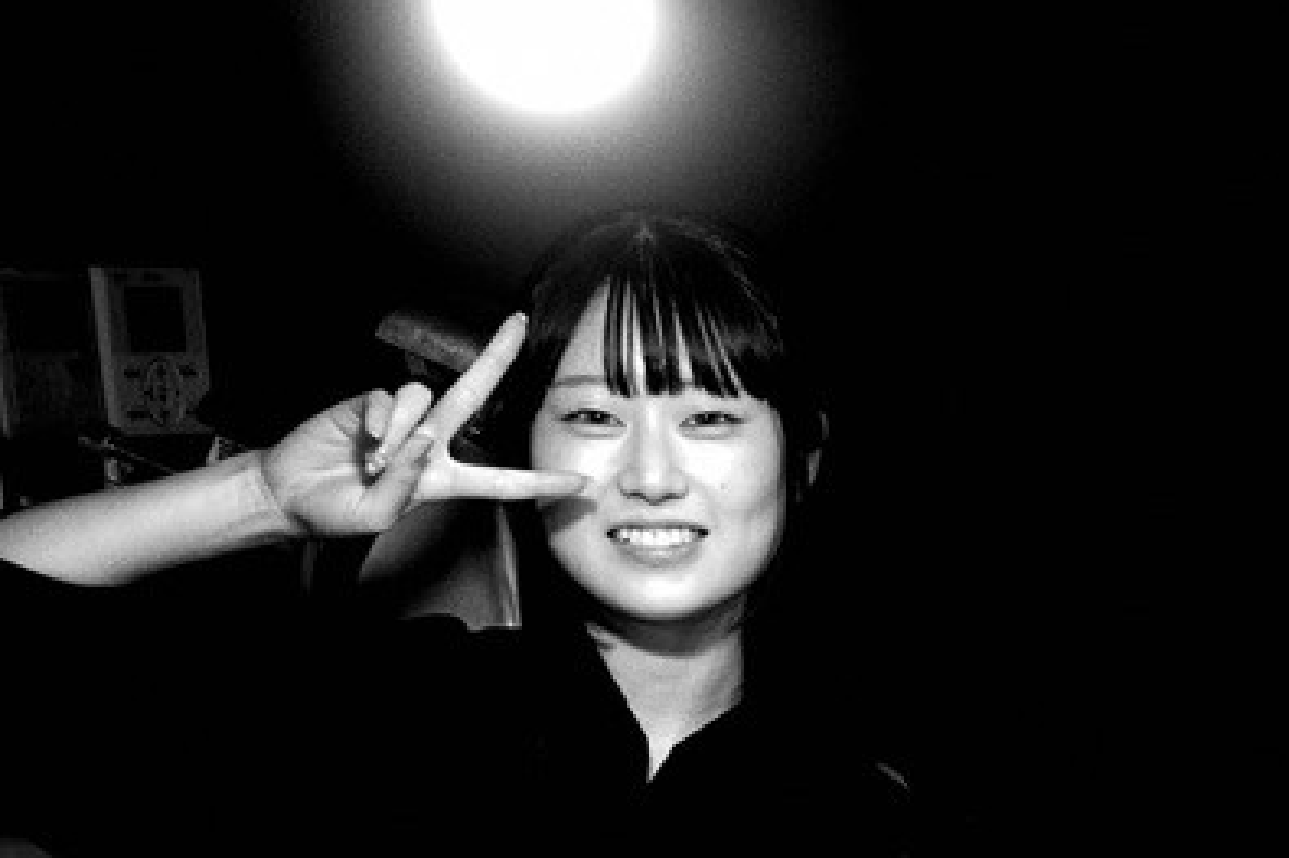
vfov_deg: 12.2
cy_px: 1021
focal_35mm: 110
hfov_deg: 17.5
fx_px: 3937
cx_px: 1668
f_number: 2.8
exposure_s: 1/40
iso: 500
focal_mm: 26
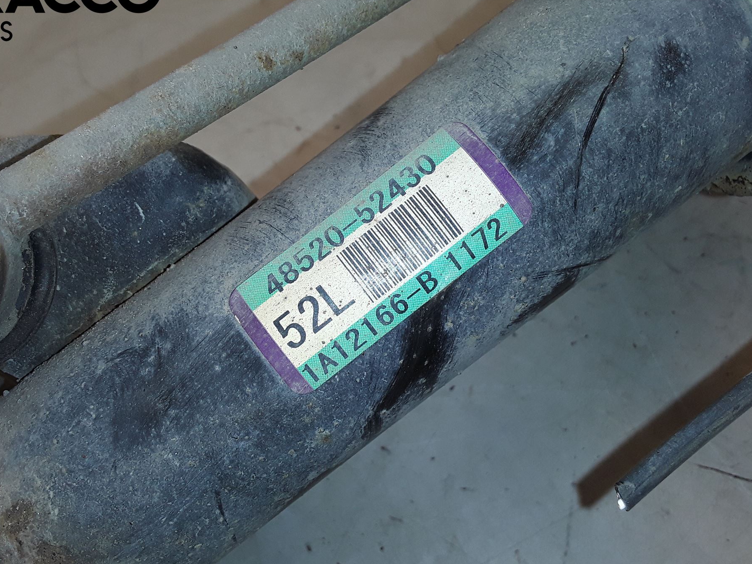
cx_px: 333
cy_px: 290
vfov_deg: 44.2
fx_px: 695
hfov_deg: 56.7
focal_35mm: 32
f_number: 1.9
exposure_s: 1/227
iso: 40
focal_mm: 2.91
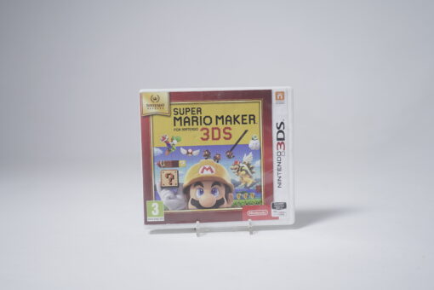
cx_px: 217
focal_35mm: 34
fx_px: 410
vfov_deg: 38.9
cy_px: 145
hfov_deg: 55.8
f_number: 5
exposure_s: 1/6
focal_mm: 34
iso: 100
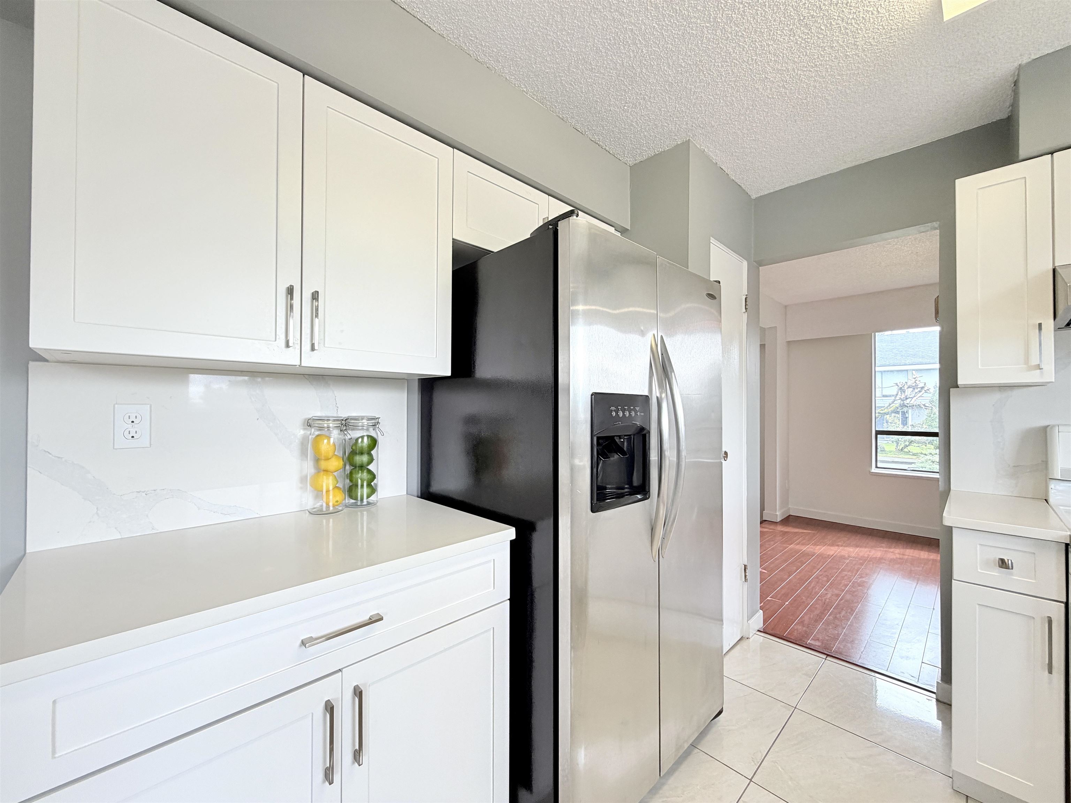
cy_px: 402
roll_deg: -0.4
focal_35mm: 14
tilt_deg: +0.9
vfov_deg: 85.7
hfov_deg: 102.1
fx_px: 433
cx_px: 536
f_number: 2.2
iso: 100
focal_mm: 2.22
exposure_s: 1/120
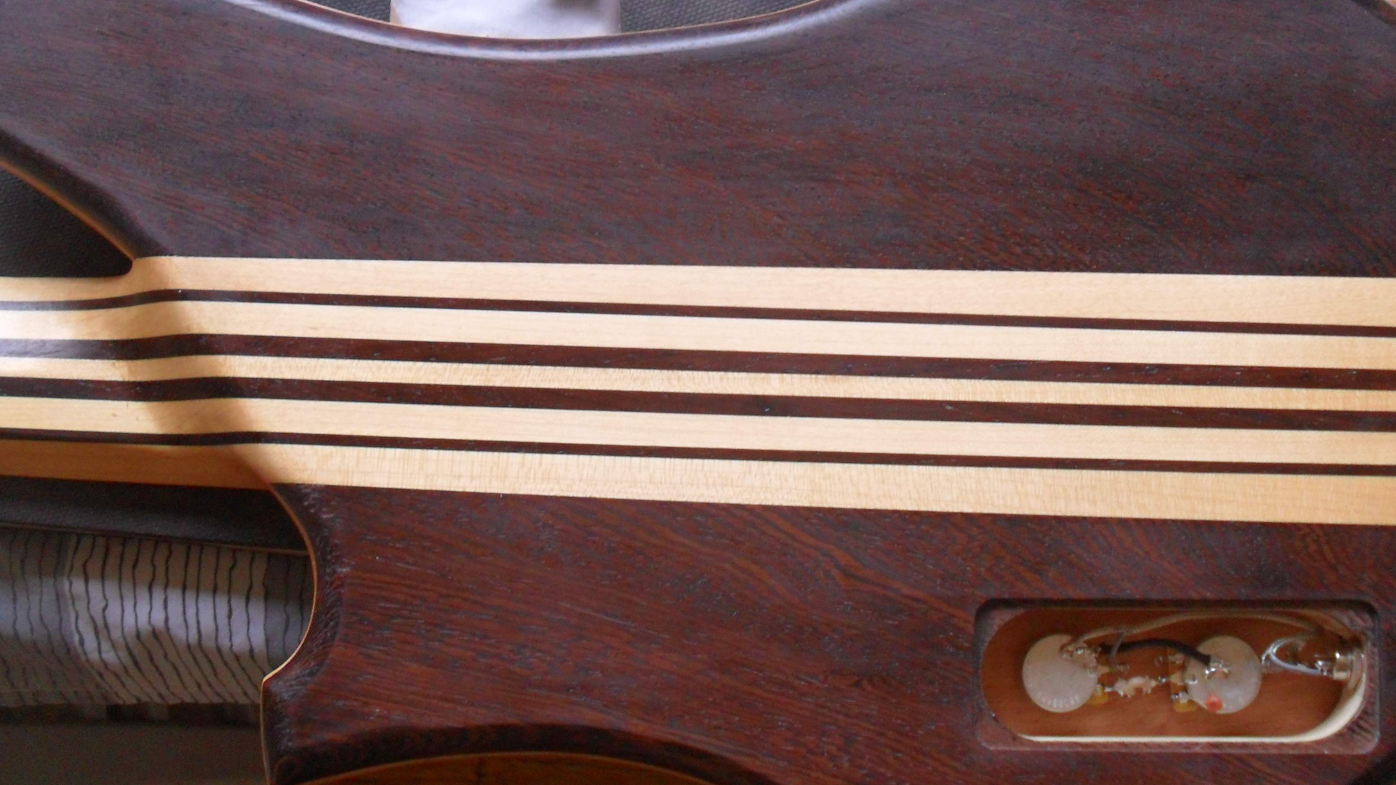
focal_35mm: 49
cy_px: 306
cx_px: 789
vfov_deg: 24.4
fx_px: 1814
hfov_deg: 42.0
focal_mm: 6.3
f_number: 3
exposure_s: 1/45
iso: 160
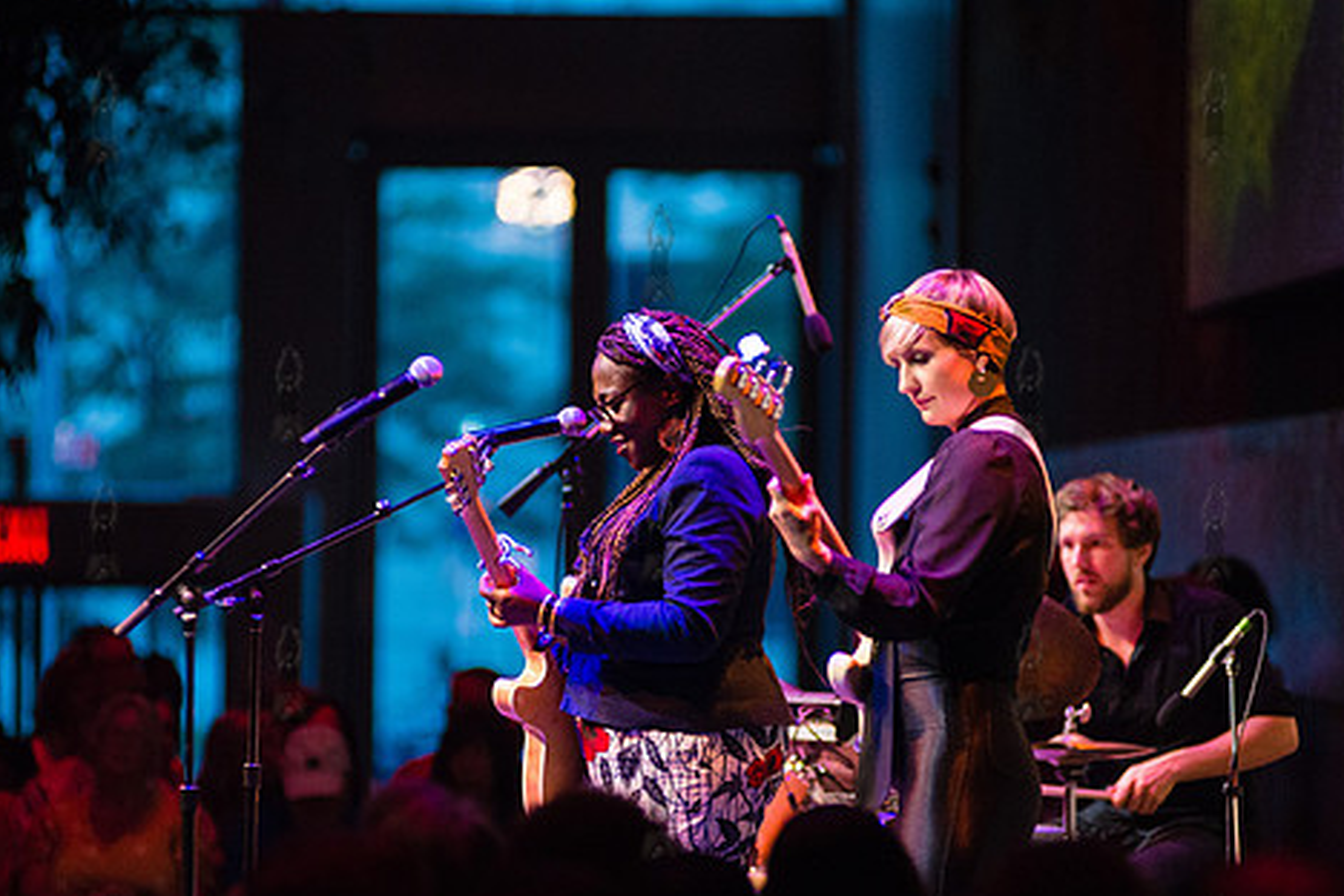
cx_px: 658
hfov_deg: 8.3
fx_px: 9258
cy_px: 530
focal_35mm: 248
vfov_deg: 5.5
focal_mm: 200
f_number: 2.8
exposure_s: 1/400
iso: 3200
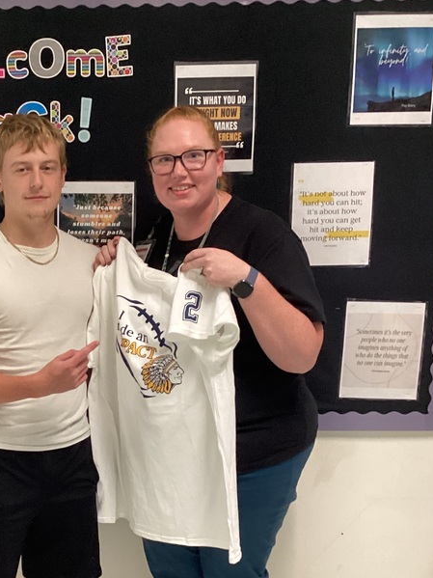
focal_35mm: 53
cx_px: 89
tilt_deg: -12.0
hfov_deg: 27.0
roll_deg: +0.9
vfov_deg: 35.8
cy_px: 393
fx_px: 884
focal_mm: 3.3
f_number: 2.4
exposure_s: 1/33
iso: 320
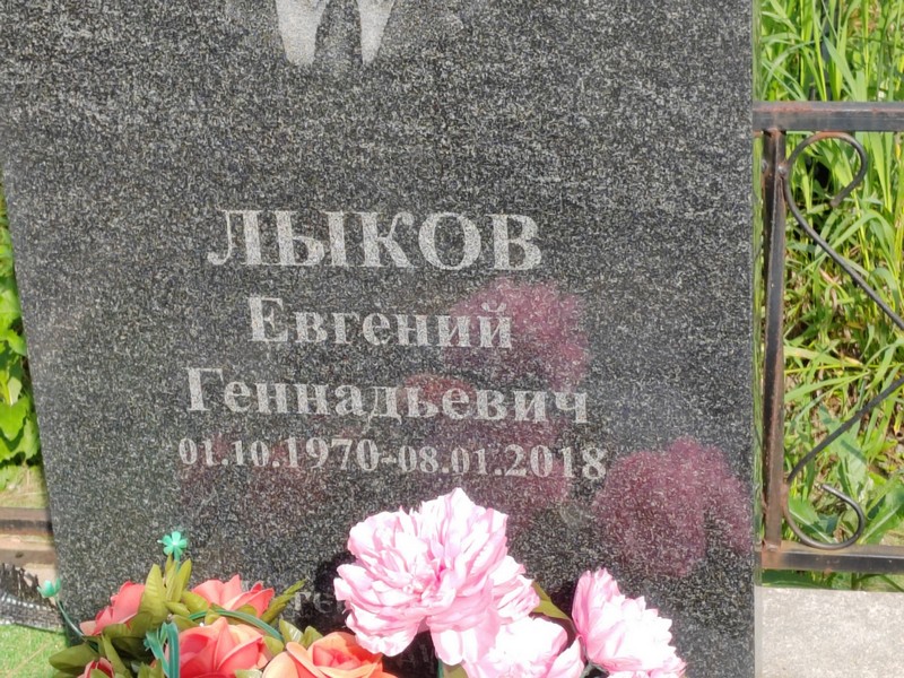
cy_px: 339
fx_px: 2403
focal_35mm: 92
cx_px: 452
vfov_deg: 16.1
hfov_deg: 21.3
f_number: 1.9
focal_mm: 5.52
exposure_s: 1/690
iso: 100
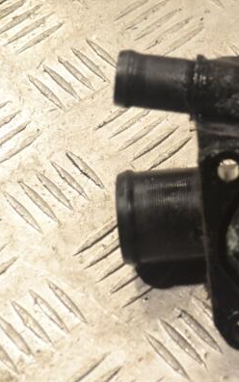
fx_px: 1157
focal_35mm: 111
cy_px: 191
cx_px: 284
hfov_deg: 11.6
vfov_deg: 18.8
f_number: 9
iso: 3200
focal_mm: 48
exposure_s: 1/320
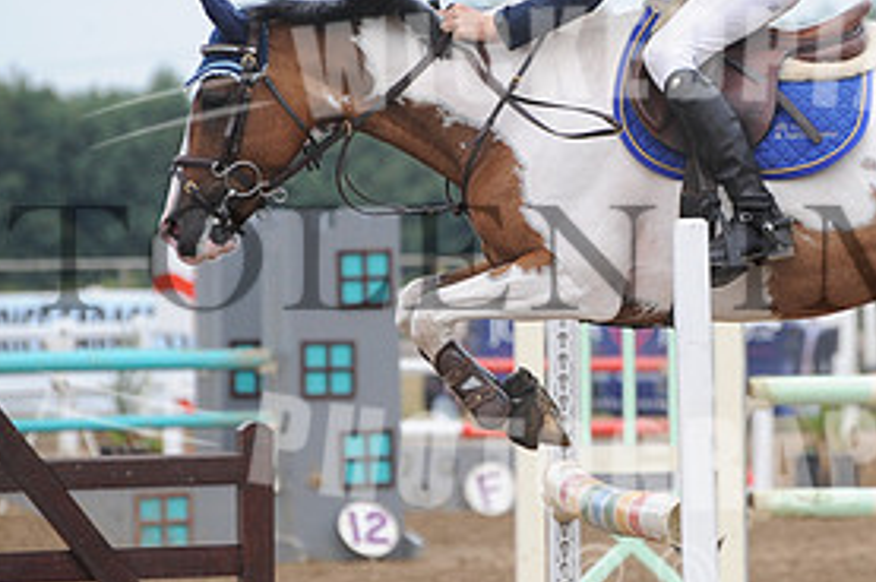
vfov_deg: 3.1
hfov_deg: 4.7
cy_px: 221
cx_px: 639
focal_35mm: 440
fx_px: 10694
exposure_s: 1/1000
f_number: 5.6
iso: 1000
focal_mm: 210
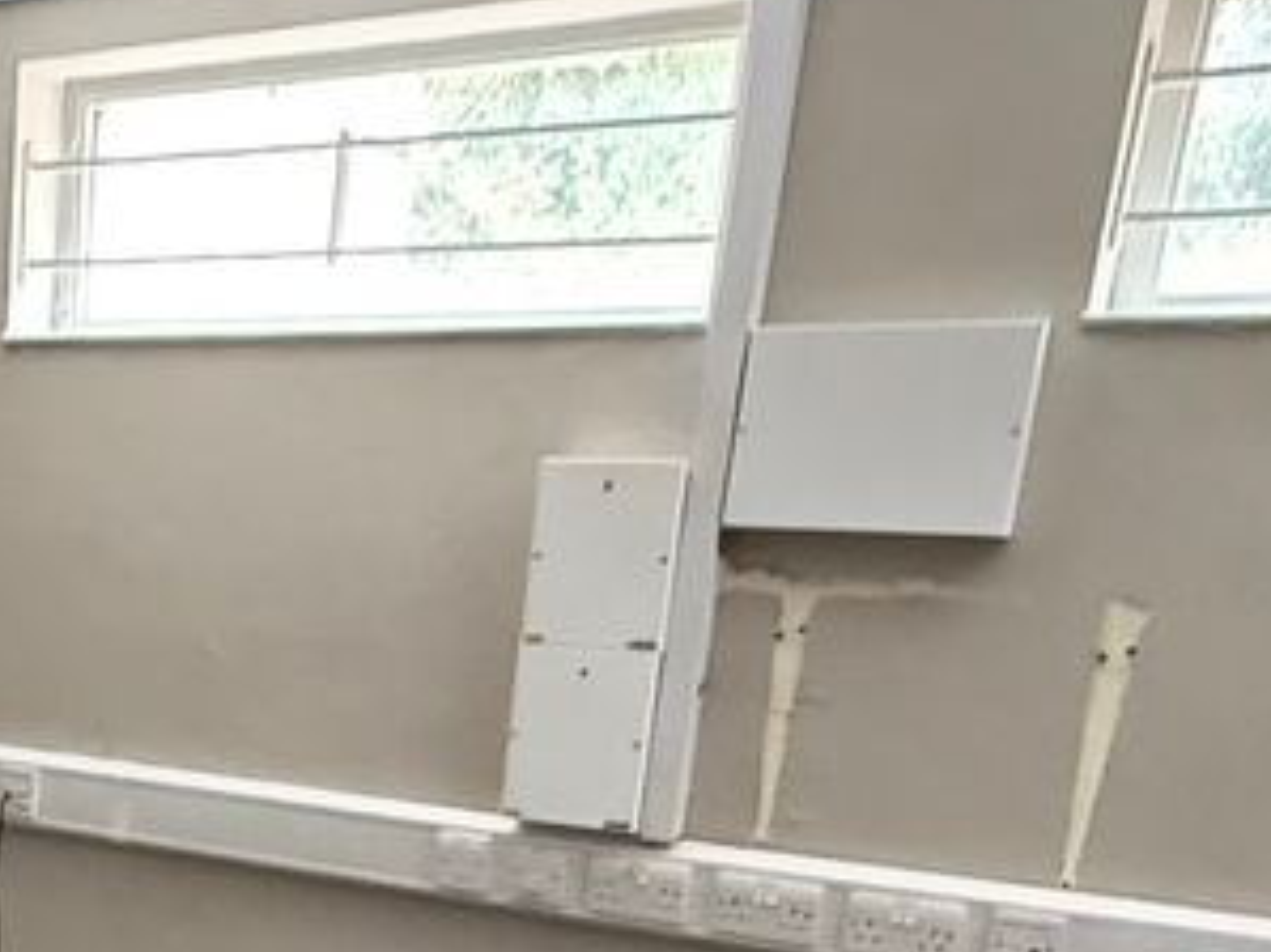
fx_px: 1909
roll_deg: -2.1
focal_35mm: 52
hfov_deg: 33.7
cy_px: 1094
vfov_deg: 25.6
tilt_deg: -19.4
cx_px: 0
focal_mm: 2.22
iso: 1250
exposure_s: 1/60
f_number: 2.2
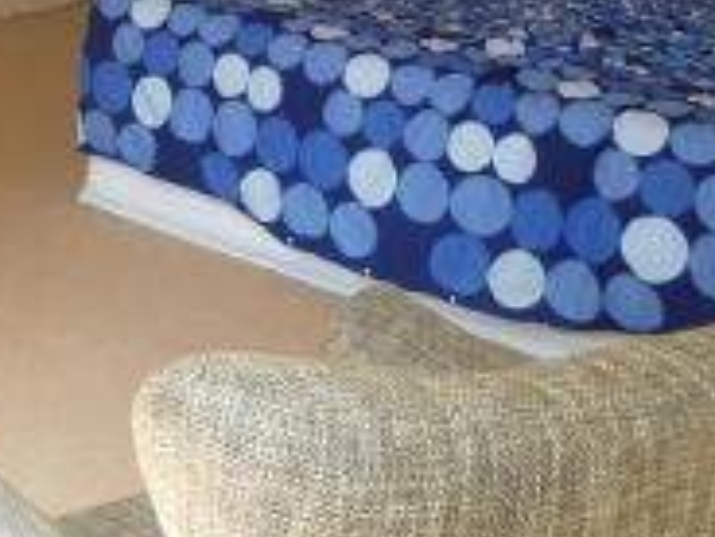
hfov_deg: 26.8
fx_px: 1405
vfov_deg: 20.2
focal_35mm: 68
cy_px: -115
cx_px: -19
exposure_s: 1/40
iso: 80
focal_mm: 4.1
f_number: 3.3
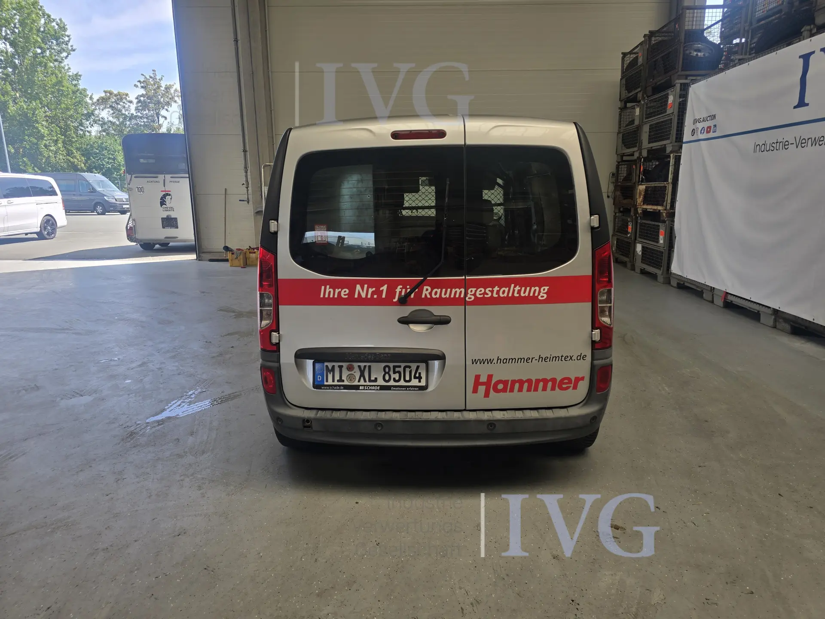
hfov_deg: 73.9
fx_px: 548
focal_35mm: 23
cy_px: 310
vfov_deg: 58.9
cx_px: 412
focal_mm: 6.3
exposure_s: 1/180
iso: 12
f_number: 1.7
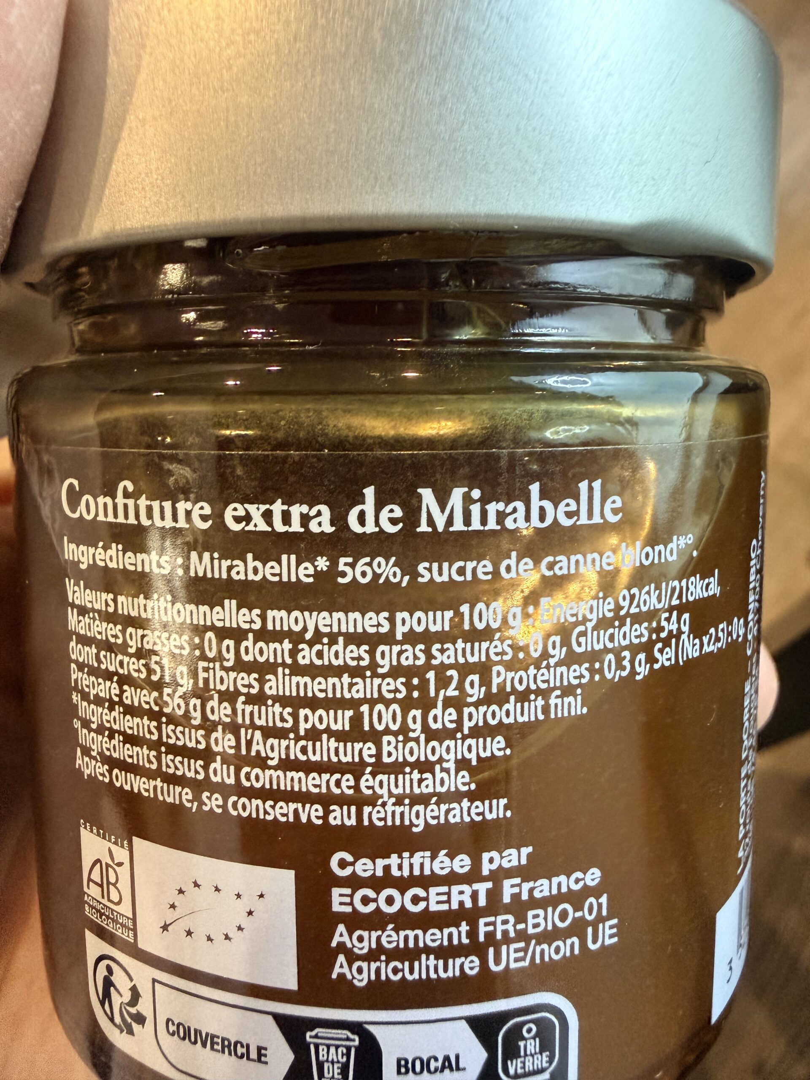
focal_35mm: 24
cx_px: 405
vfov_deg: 71.6
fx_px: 749
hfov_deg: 56.8
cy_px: 540
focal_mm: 2.22
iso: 500
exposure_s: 1/52
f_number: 2.2
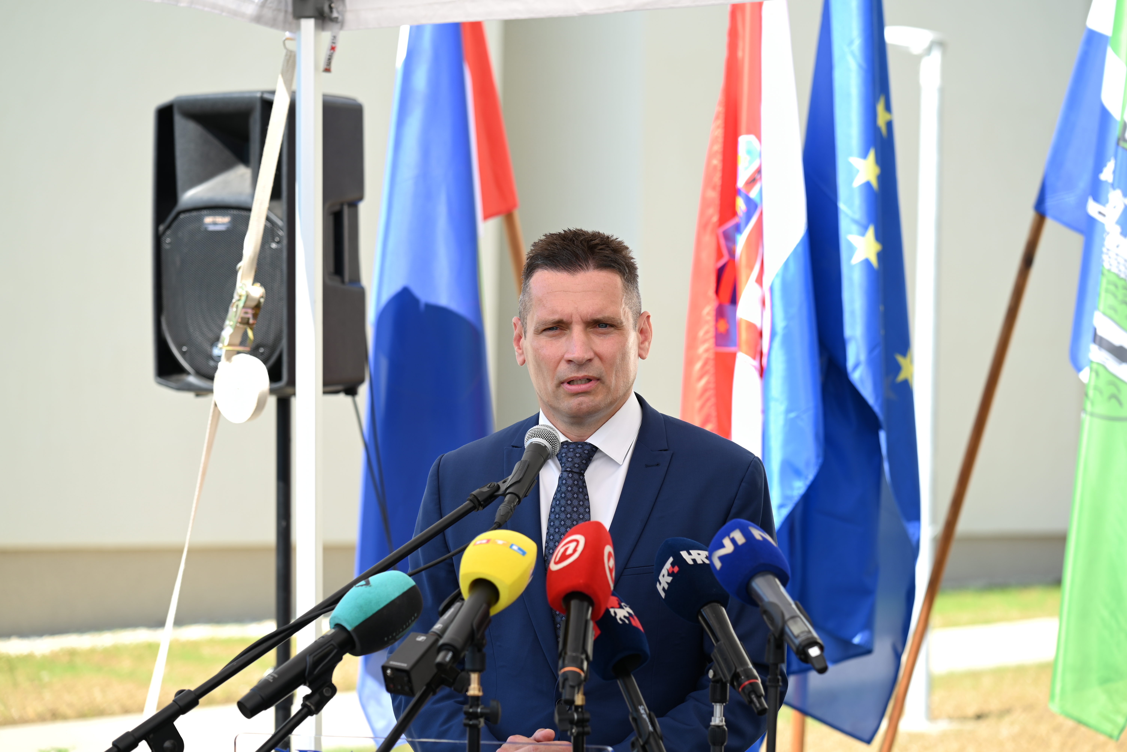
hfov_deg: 20.4
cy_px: 376
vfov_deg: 13.7
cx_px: 564
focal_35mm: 100
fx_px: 3132
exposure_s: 1/160
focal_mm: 100
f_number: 4
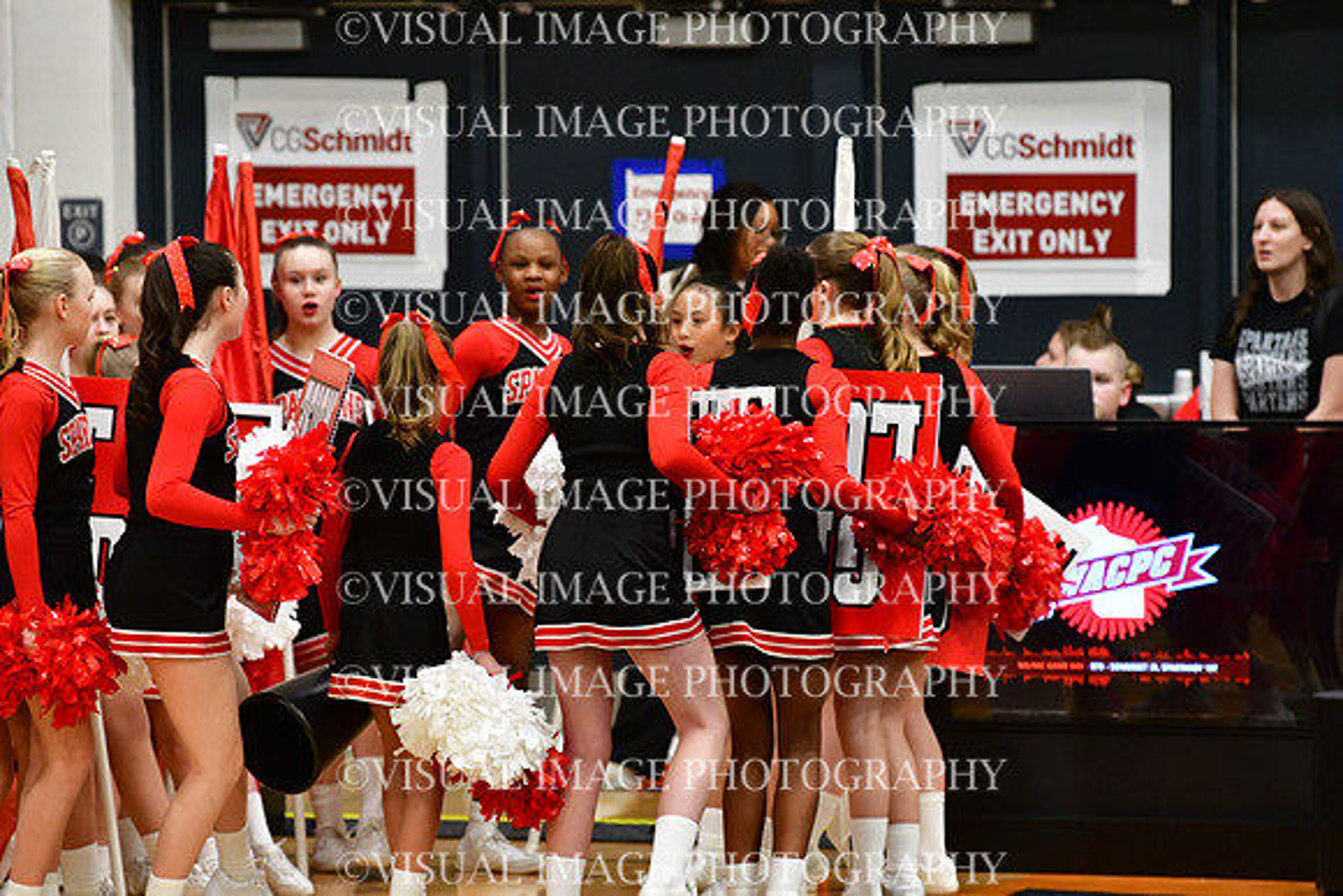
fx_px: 11194
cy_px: 448
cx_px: 672
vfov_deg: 4.6
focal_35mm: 300
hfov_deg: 6.9
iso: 5000
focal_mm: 200
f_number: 3.5
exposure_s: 1/500
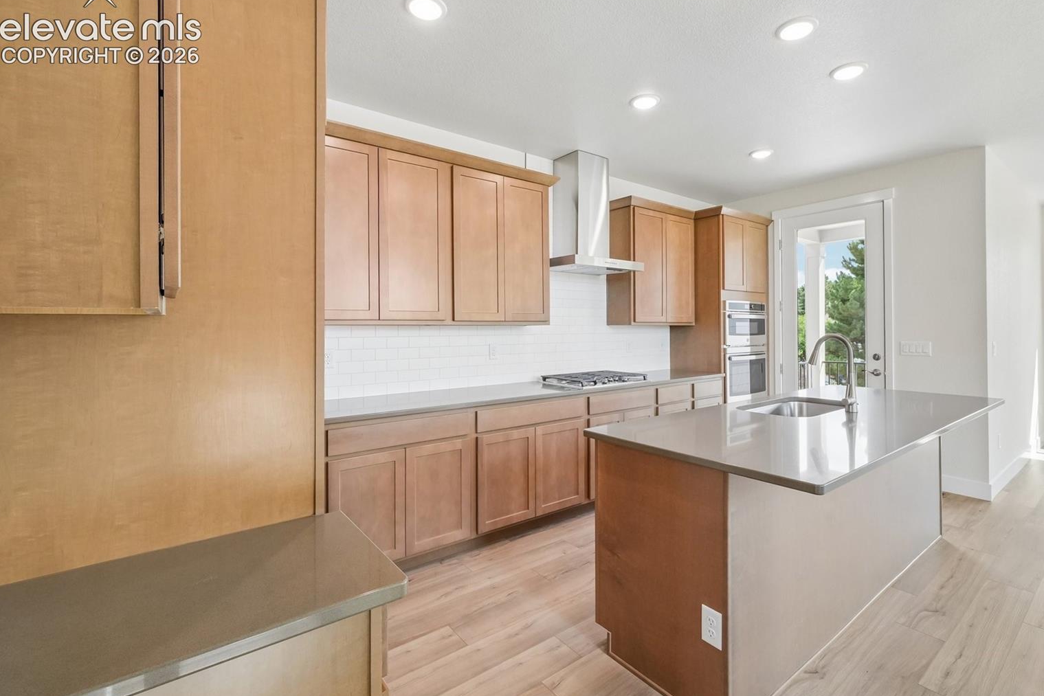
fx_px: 464
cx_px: 546
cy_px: 339
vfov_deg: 73.7
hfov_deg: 96.7
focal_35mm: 16
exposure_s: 1/40
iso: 800
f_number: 8
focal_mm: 10
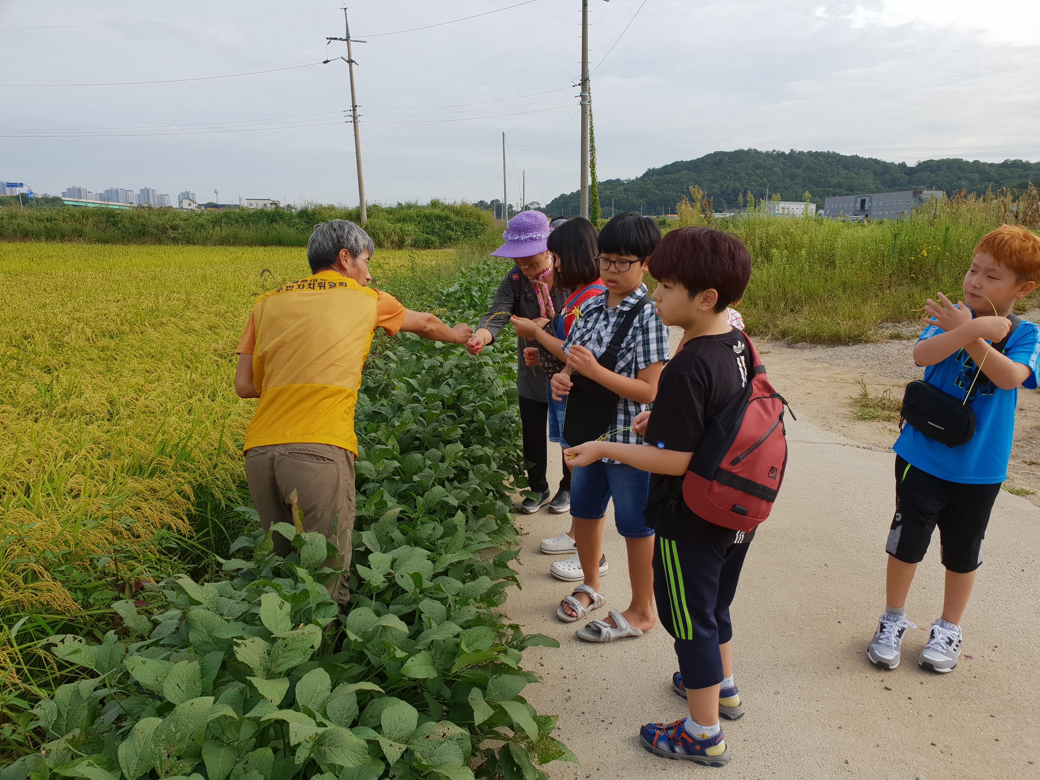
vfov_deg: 53.1
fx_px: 781
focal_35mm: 26
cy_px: 390
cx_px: 520
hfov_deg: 67.3
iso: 50
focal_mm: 4.3
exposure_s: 1/1115
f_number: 2.4
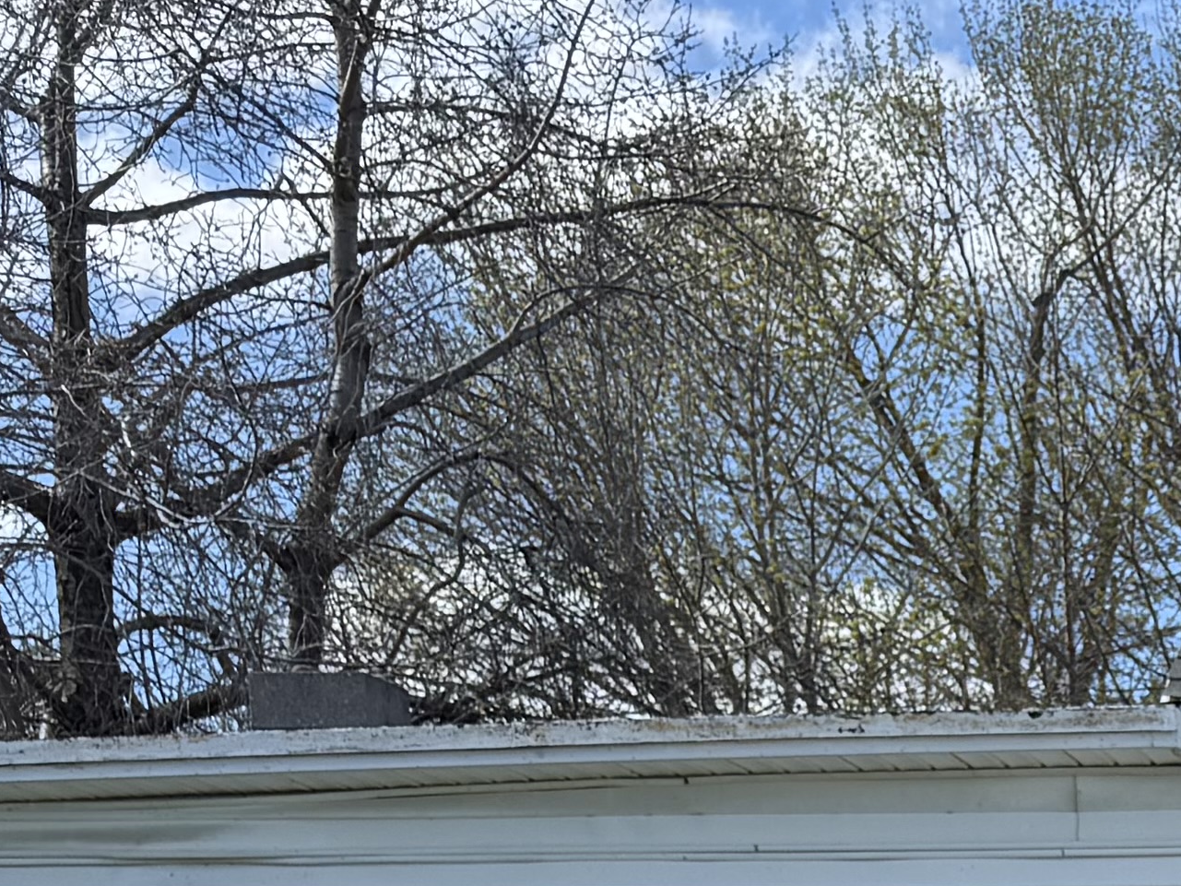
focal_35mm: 107
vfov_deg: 12.4
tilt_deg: -5.8
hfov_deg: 16.7
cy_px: 1719
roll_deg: +0.0
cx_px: 1772
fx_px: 3651
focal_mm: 6.76
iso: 80
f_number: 1.78
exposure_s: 1/3021
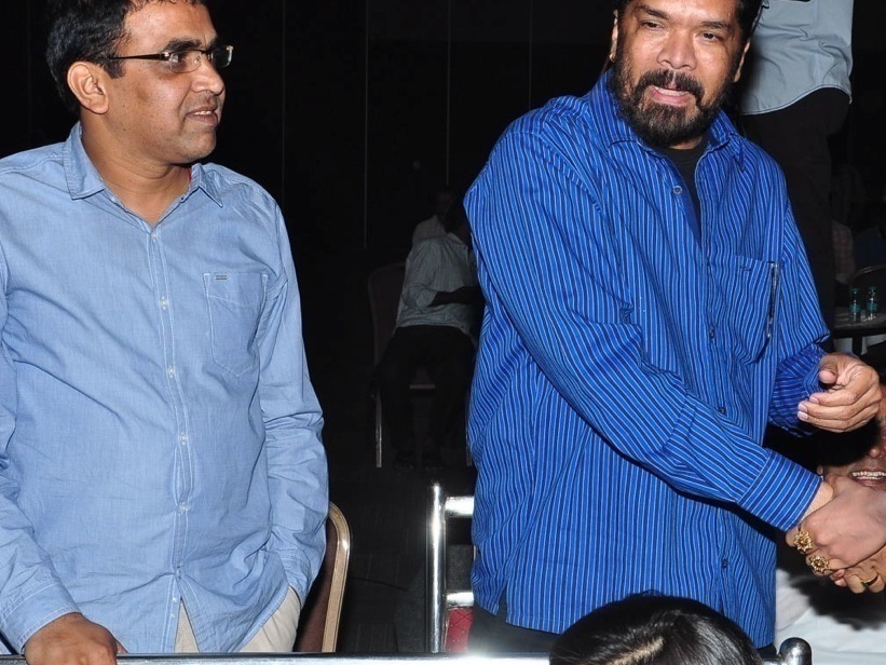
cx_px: 555
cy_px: 296
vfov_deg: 20.2
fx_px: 1869
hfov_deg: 26.6
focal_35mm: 73
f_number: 10
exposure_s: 1/125
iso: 400
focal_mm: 32
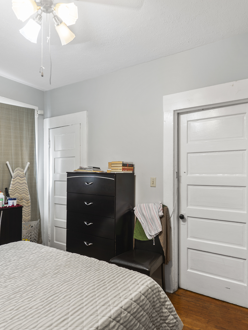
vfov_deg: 69.9
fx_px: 236
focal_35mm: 25
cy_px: 166
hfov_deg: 55.3
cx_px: 114
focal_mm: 11
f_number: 1.8
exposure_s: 1/13
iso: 125
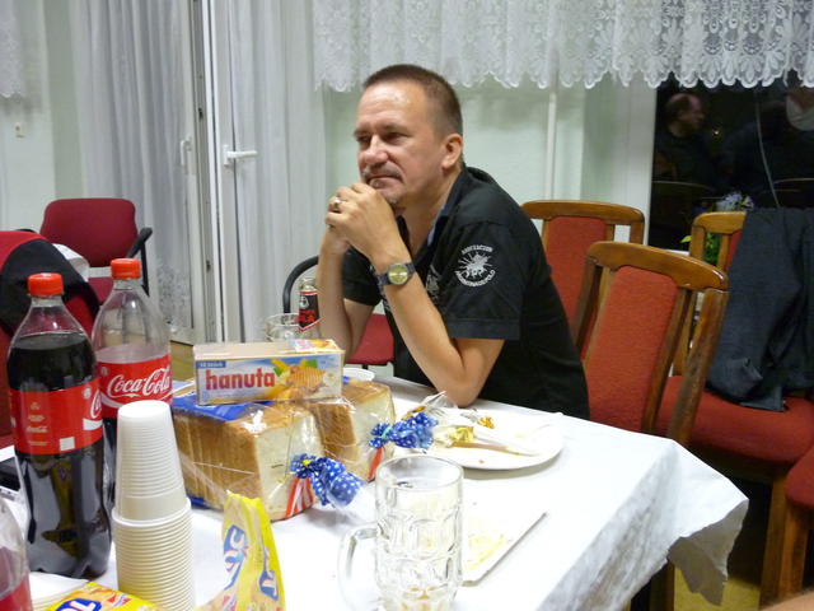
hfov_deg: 55.4
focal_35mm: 33
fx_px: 776
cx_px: 407
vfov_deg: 42.9
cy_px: 306
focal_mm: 5.5
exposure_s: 1/25
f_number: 2.8
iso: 400
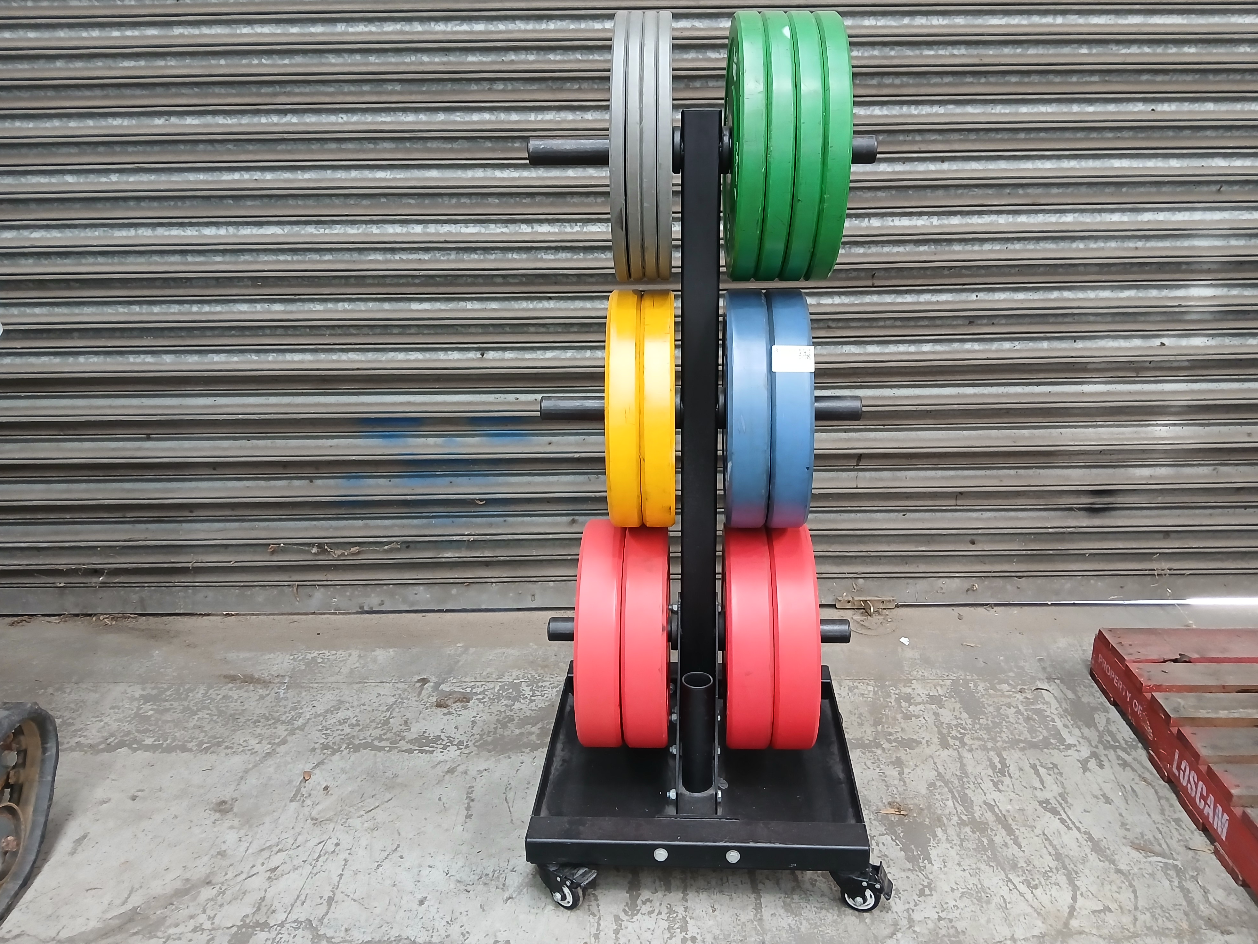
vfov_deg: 51.3
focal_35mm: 27
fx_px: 981
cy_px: 457
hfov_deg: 65.3
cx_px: 640
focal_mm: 3.98
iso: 250
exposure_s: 1/50
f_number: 1.8
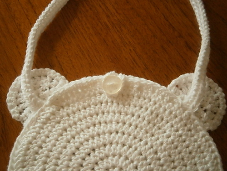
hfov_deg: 40.4
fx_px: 308
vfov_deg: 30.9
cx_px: 114
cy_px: 86
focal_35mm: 47
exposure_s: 1/160
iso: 800
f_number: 3.4
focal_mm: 8.3
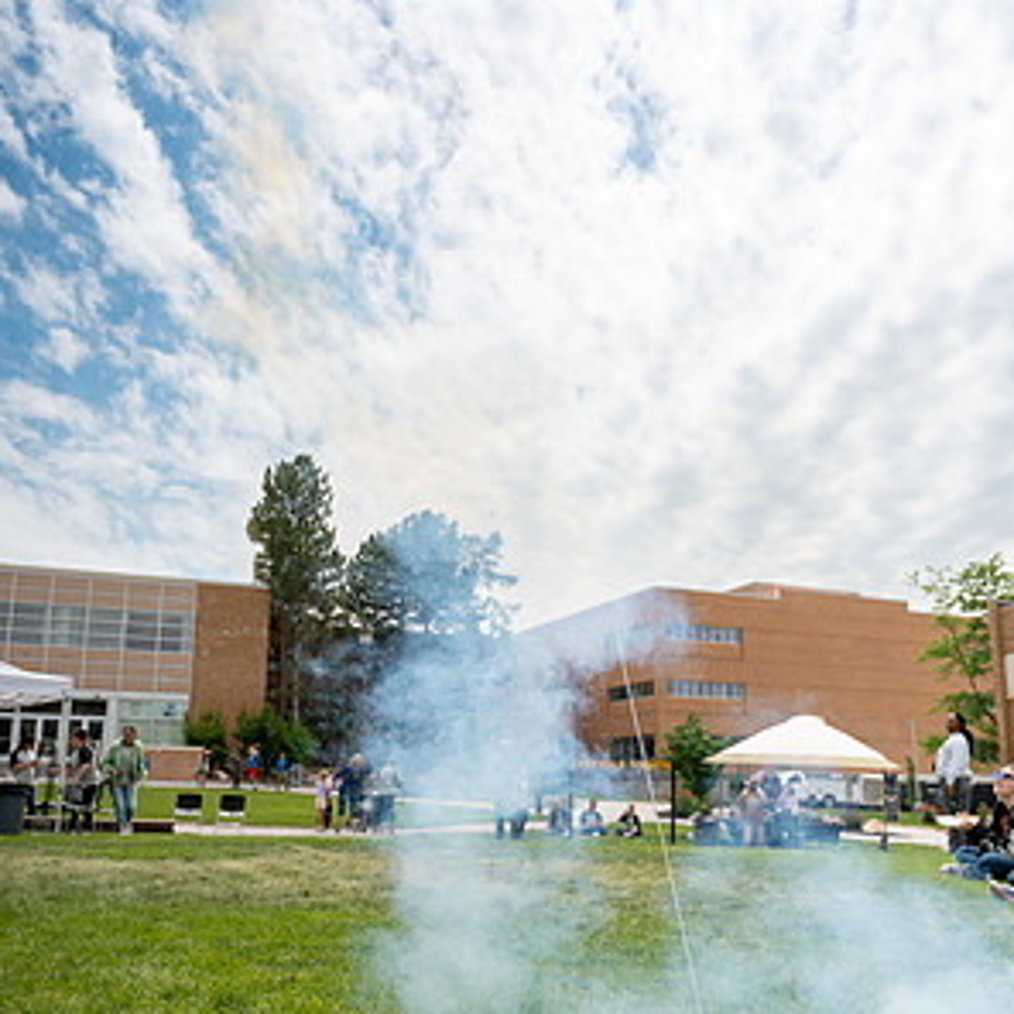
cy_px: 582
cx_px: 509
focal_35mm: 31
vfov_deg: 52.3
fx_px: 1027
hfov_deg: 52.5
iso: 250
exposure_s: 1/5000
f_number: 4
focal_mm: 24
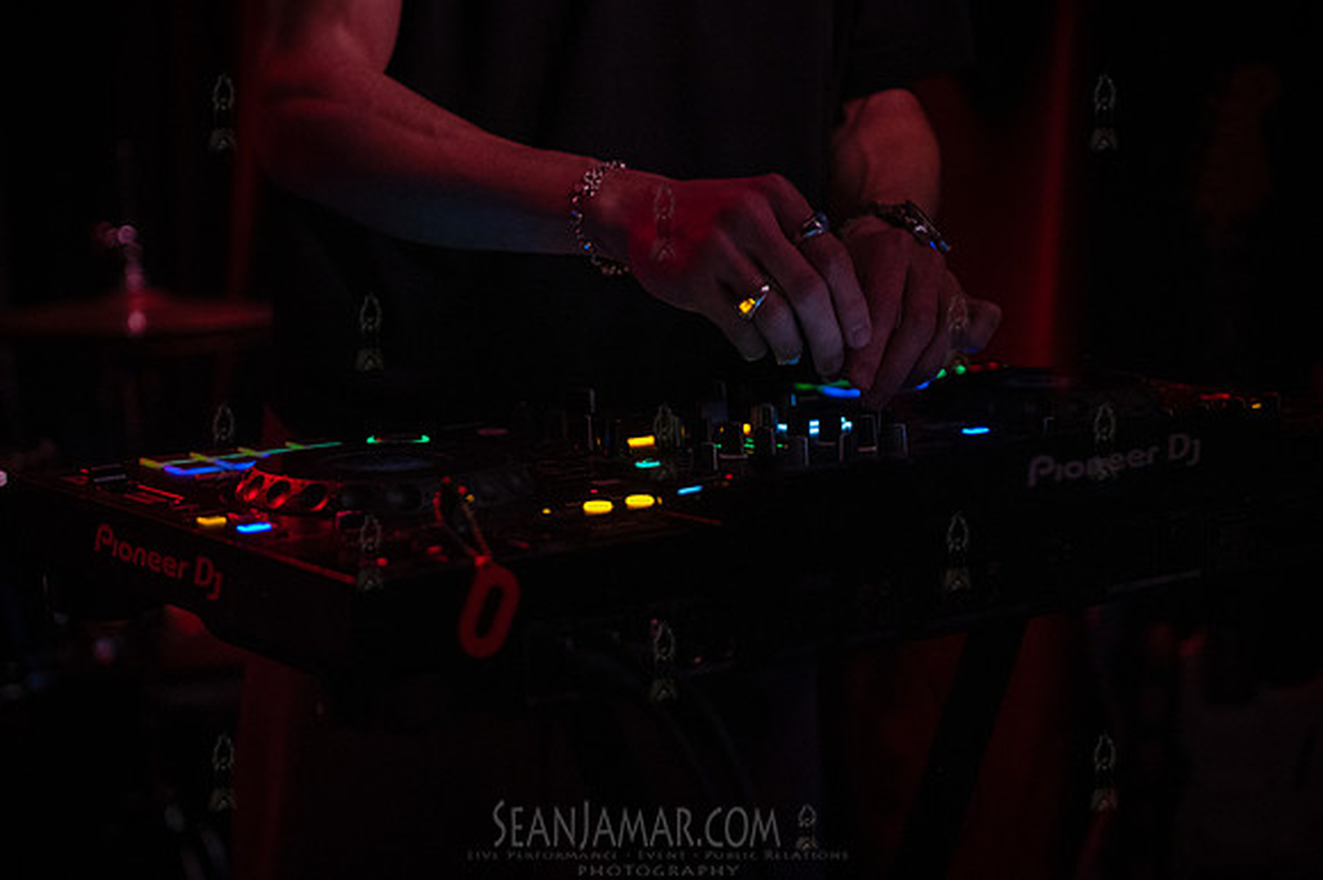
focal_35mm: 70
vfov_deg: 19.4
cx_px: 662
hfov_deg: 28.9
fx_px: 2571
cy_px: 440
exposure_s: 1/320
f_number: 3.5
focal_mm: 70
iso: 12800
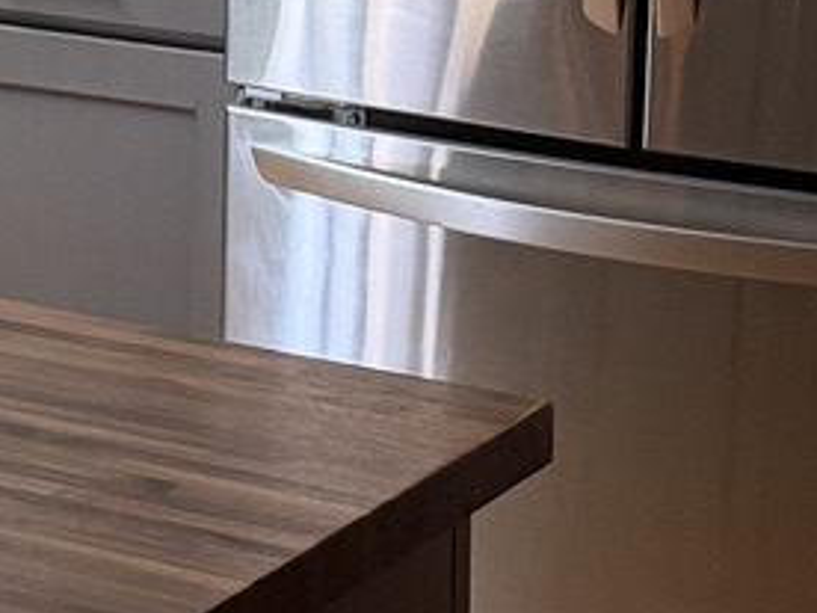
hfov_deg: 11.0
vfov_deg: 8.4
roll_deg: +0.9
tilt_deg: -10.8
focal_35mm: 174
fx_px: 4107
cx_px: -334
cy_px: -142
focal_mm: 6.76
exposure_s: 1/60
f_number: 1.78
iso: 250
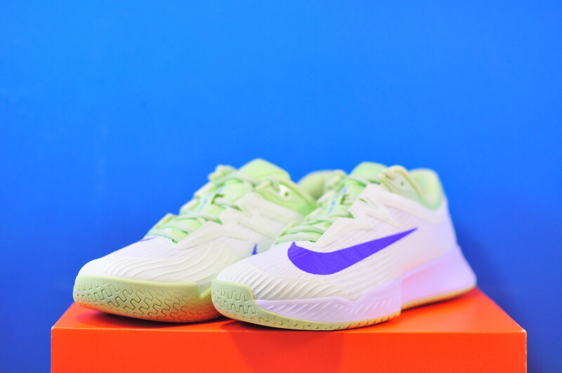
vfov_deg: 18.1
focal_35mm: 75
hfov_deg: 27.0
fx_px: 1169
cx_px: 281
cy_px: 186
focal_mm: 50
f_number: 2
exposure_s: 1/320
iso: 250
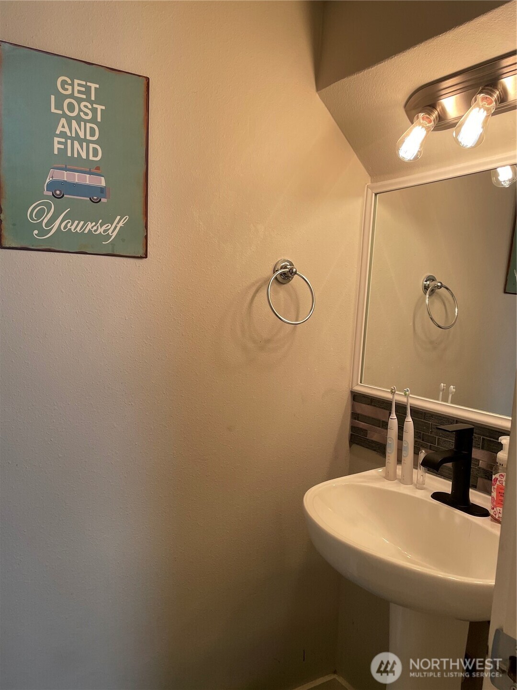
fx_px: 518
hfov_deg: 53.1
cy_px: 345
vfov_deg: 67.3
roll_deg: -3.4
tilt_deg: -3.5
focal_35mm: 26
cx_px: 258
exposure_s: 1/120
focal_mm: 4.2
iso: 100
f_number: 1.6
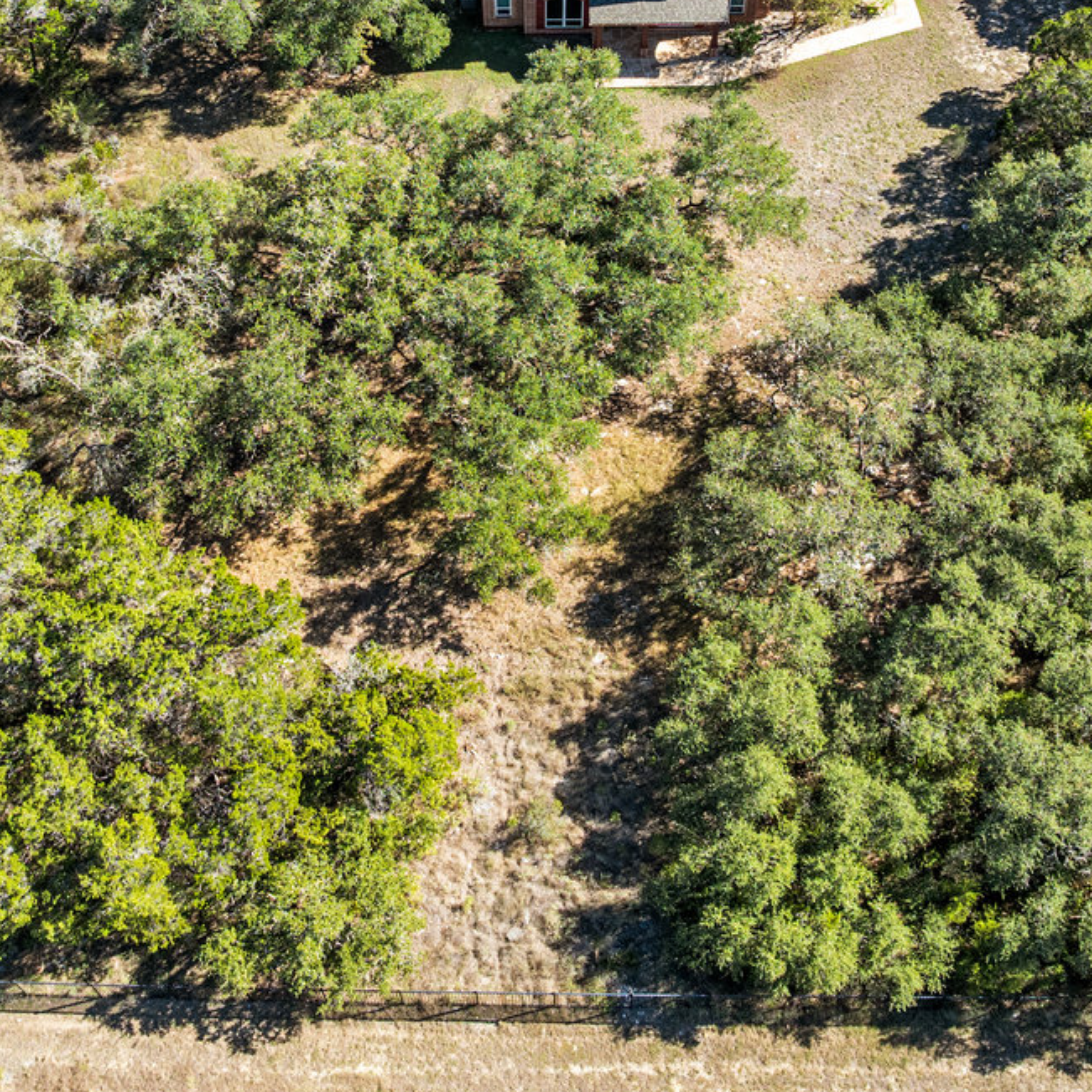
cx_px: 560
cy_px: 196
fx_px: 1677
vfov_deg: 34.8
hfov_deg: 36.1
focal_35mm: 47
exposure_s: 1/1000
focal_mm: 12.29
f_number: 2.8
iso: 100
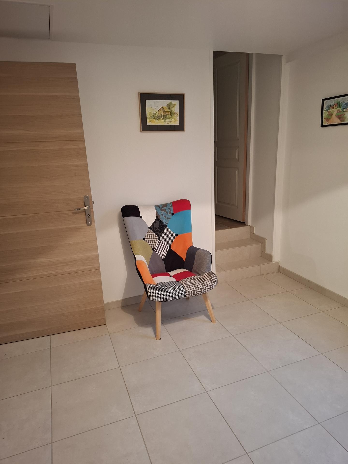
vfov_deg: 73.9
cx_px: 174
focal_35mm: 23
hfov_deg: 58.9
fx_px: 308
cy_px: 232
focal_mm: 5.54
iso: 400
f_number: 1.8
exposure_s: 1/33
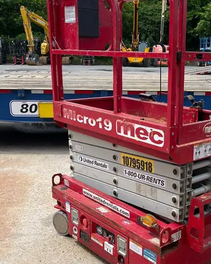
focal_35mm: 46
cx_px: 166
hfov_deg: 32.0
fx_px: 359
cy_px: 149
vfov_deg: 40.2
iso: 50
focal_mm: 5.1
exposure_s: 1/1923
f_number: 1.6
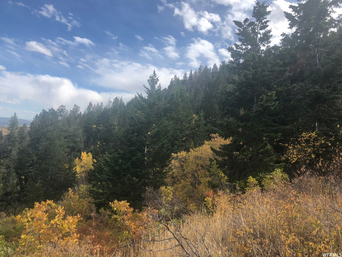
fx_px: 277
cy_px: 128
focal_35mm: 28
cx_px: 171
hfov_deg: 63.4
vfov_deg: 49.7
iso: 20
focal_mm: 3.99
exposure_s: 1/1453
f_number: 1.8
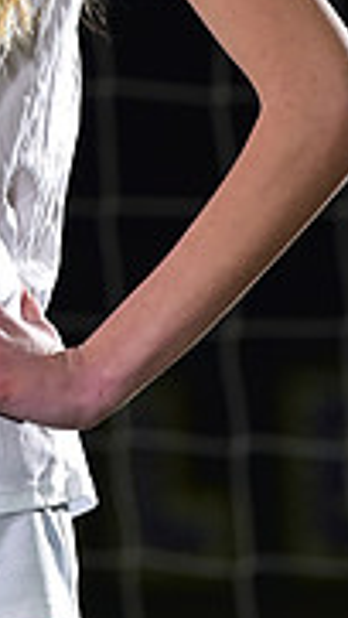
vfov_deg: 3.2
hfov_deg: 1.8
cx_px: -169
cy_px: -201
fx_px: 10976
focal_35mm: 670
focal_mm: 200
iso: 1000
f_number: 5
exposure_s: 1/250
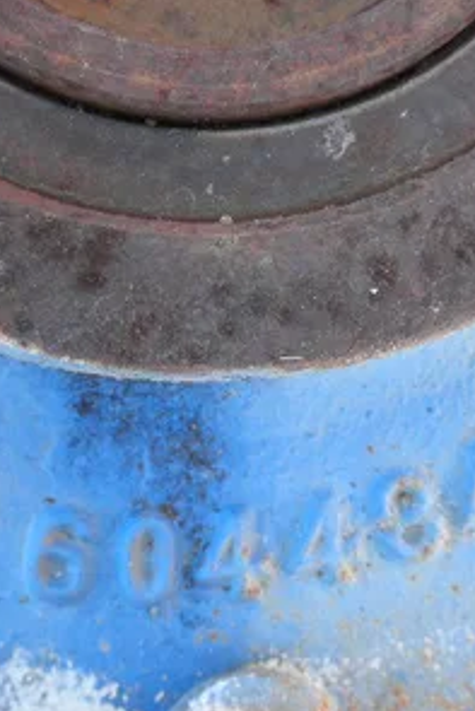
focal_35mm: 62
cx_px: 231
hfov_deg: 21.9
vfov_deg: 32.4
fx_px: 1226
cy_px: 354
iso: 100
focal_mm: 7.9
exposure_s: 1/80
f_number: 3.4
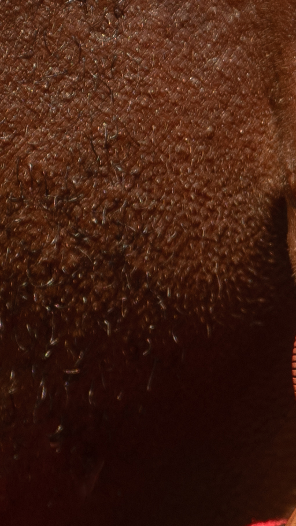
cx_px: 495
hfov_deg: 4.4
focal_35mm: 272
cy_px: 403
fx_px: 3791
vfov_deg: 7.9
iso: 200
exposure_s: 1/800
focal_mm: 40
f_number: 4
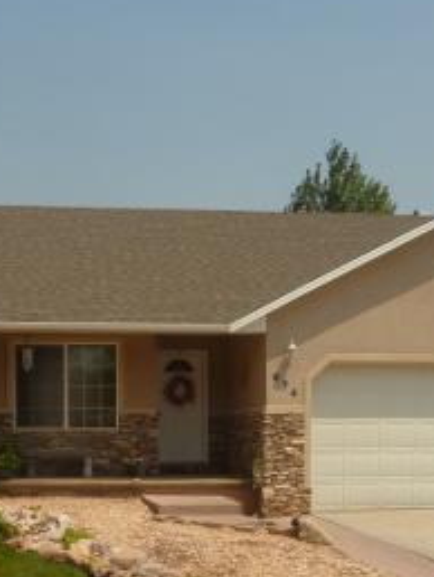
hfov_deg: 23.5
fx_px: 1035
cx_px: 110
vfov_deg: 30.0
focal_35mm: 62
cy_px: 505
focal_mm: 4.1
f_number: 5.6
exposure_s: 1/640
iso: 80
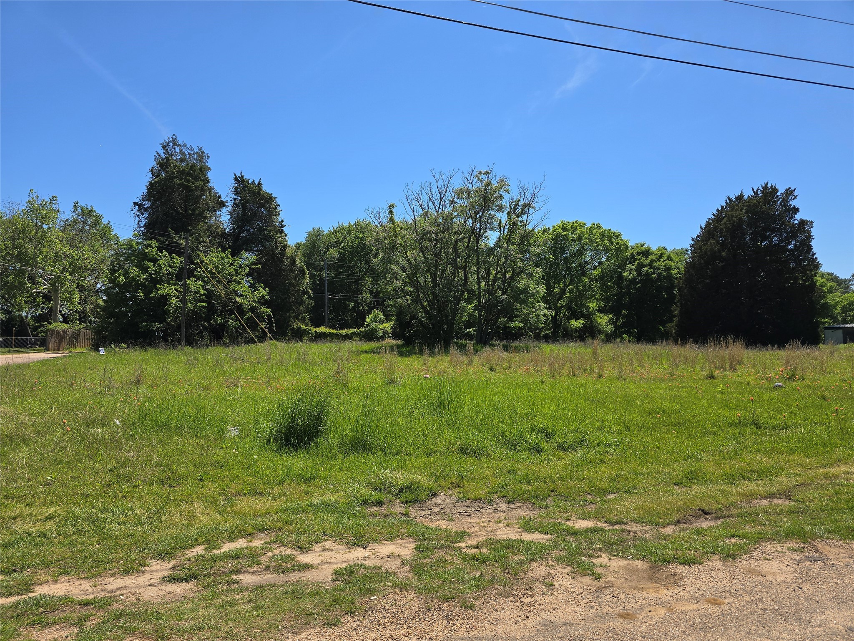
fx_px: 567
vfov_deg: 58.9
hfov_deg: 73.9
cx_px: 427
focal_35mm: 23
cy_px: 320
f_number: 1.7
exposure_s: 1/868
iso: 12
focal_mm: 6.3
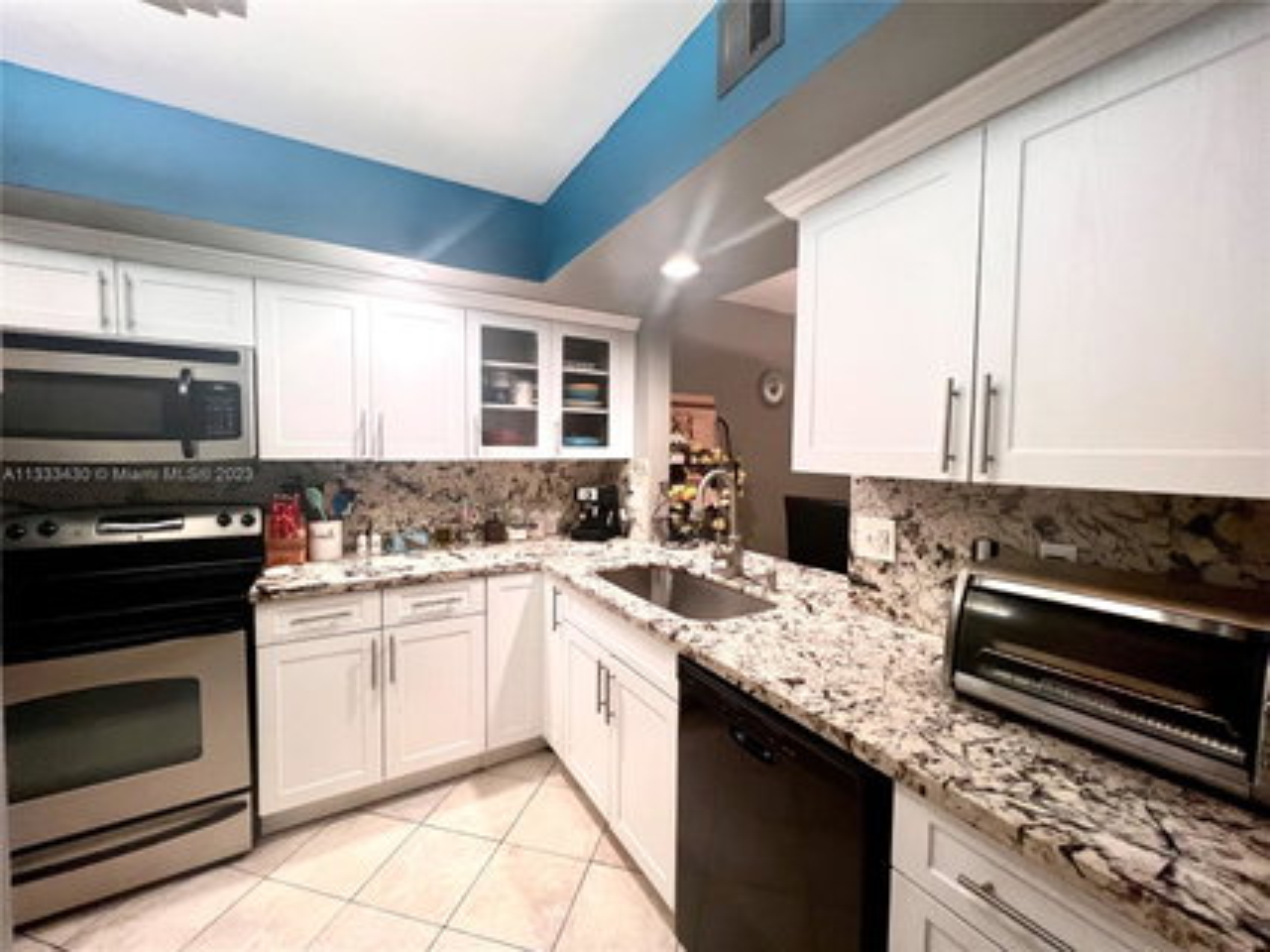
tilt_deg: -2.9
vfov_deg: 89.9
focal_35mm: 13
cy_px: 476
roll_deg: +0.0
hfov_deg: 106.2
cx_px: 635
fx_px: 477
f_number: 1.8
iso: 320
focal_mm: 1.57
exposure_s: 1/60
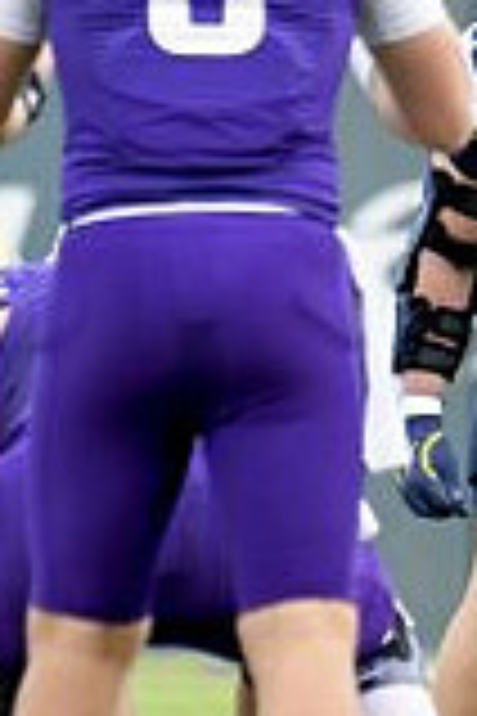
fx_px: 29532
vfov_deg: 1.4
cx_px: 544
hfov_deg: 0.9
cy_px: 331
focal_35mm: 1486
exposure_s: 1/1000
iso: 1250
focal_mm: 340
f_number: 5.6
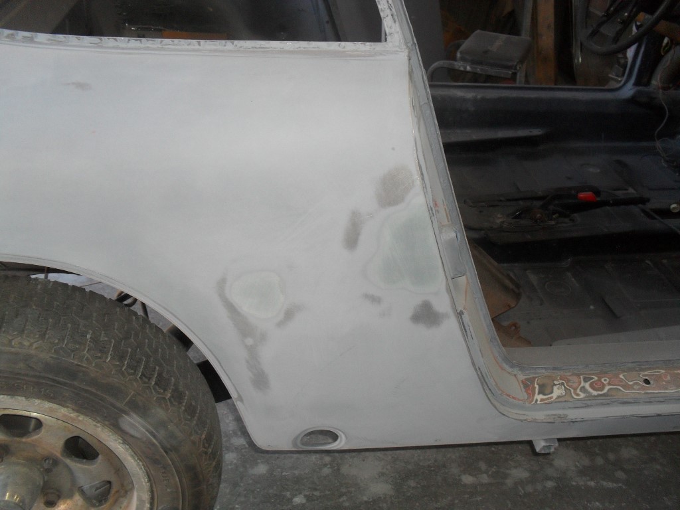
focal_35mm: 35
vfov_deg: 40.7
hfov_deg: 52.6
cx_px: 340
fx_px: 688
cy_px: 255
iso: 200
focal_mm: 6.3
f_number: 3.2
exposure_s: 1/45
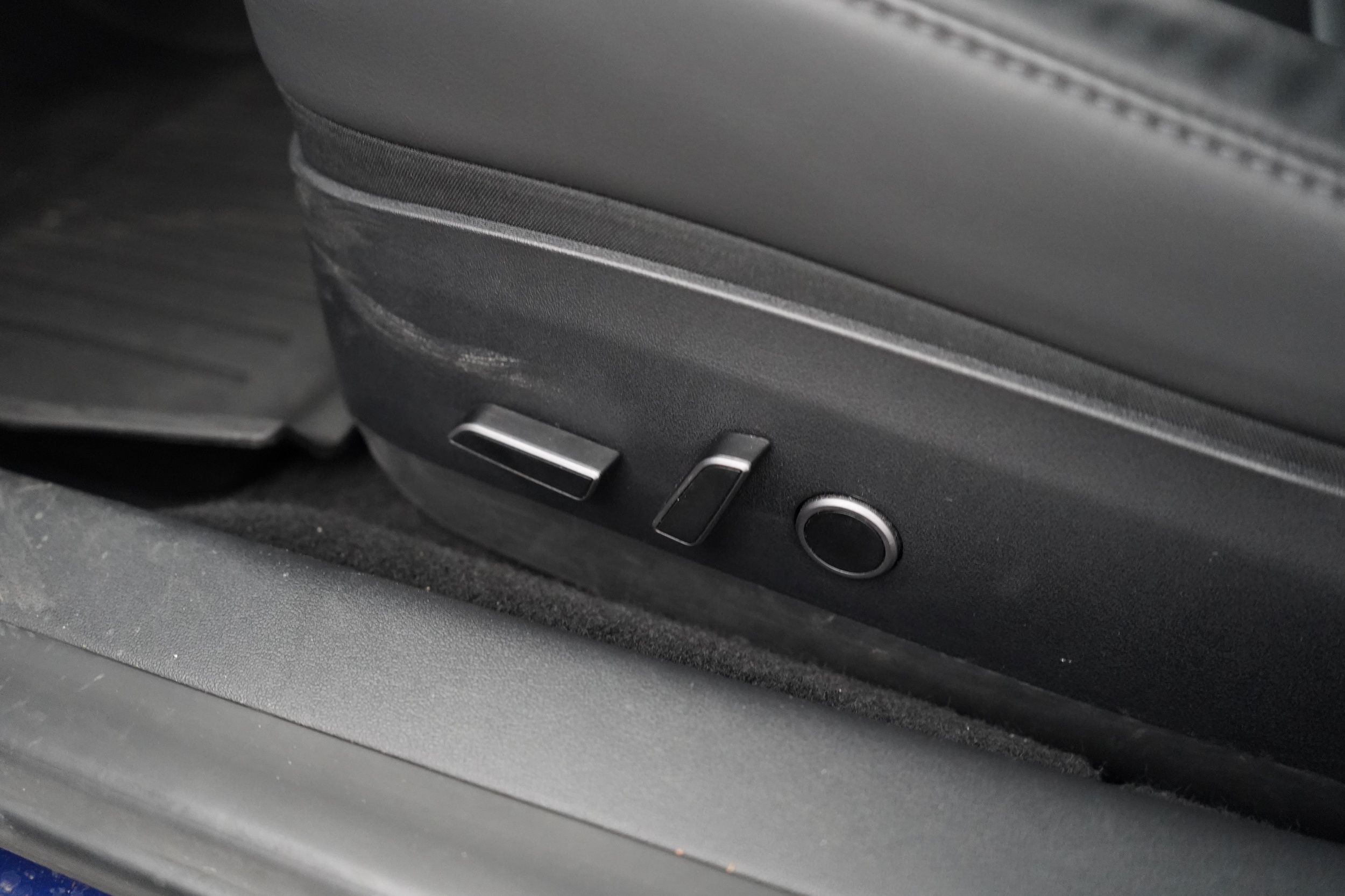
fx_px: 1046
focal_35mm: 28
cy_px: 448
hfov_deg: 65.5
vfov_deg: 46.4
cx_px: 672
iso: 8000
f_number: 3.5
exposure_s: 1/60
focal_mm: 28
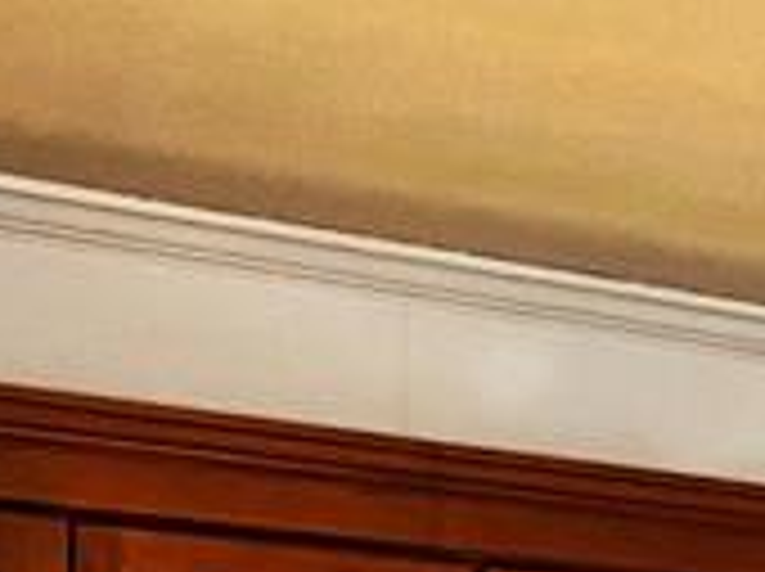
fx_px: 3465
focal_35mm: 157
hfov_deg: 10.6
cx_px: 1922
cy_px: 1004
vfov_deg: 9.0
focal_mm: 5.7
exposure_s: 1/60
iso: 400
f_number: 1.5
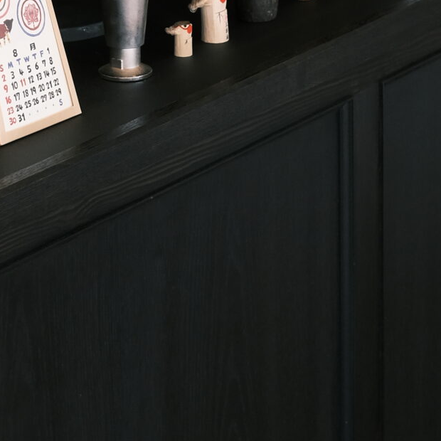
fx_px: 2176
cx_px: 113
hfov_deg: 11.5
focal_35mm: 151
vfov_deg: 10.9
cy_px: -321
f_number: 4.5
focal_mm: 28.8
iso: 800
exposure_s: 1/100
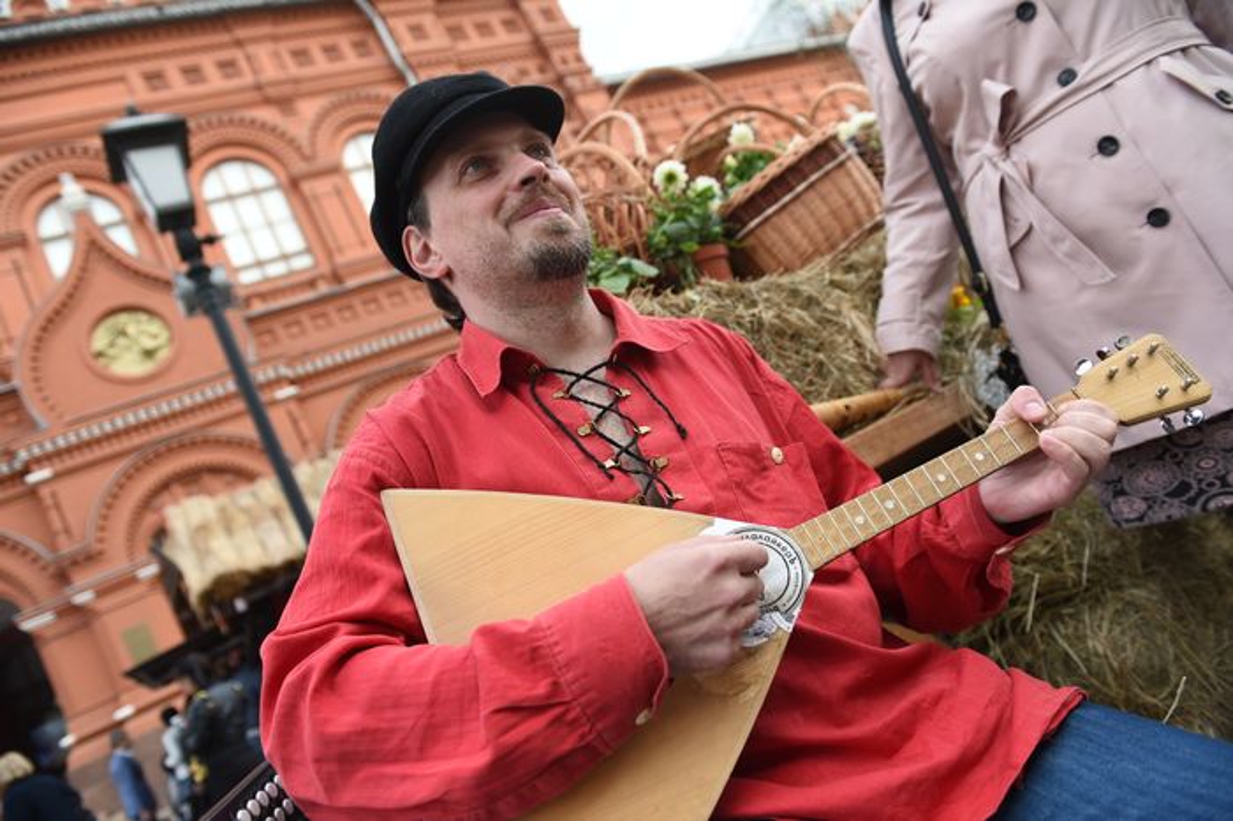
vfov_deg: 53.1
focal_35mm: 24
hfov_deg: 73.8
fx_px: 822
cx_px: 616
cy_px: 410
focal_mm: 24
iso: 1250
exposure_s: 1/2000
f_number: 3.5
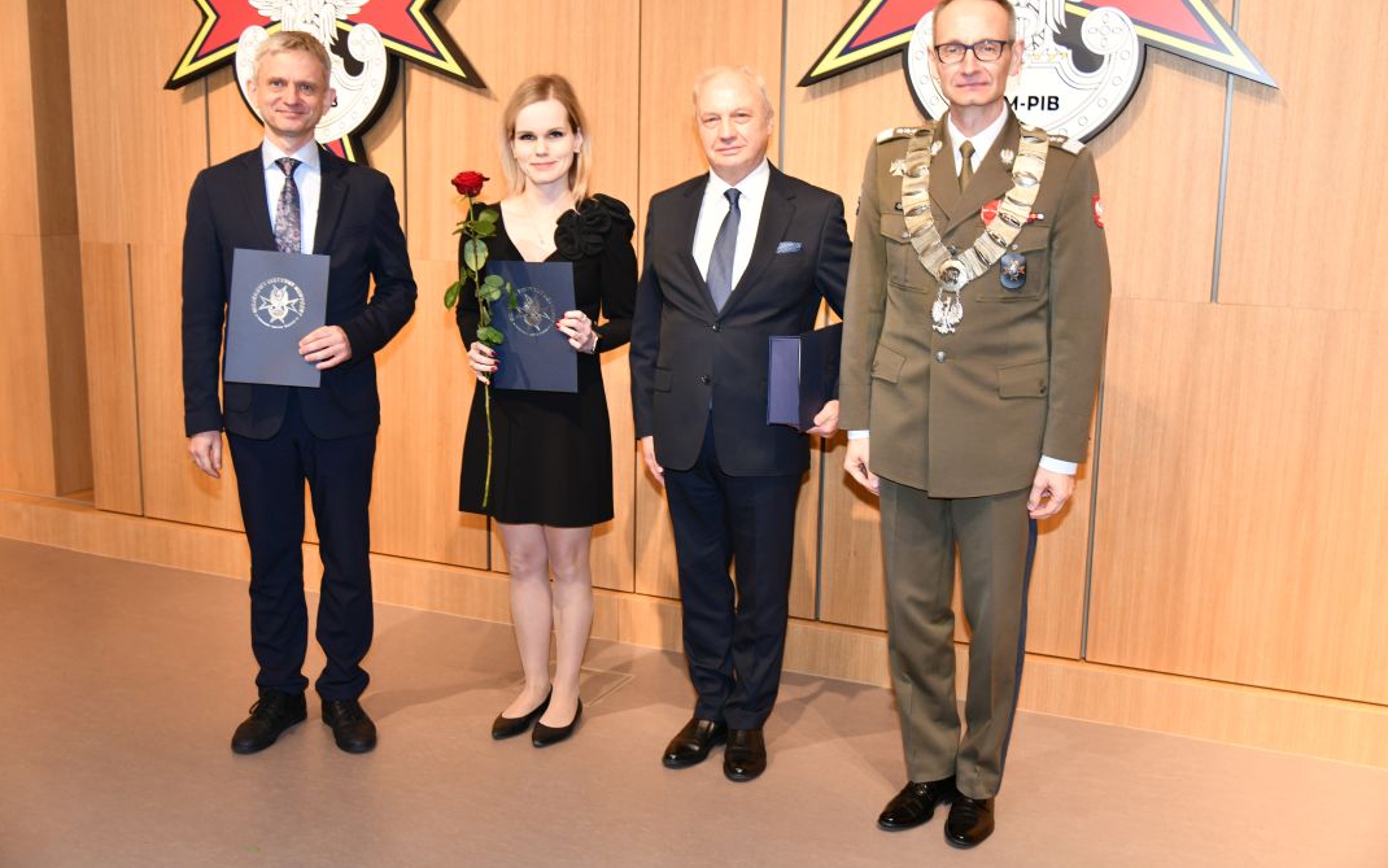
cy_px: 416
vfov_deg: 35.3
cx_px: 689
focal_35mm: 36
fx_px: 1362
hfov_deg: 54.0
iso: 1000
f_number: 4.5
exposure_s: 1/60
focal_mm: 35
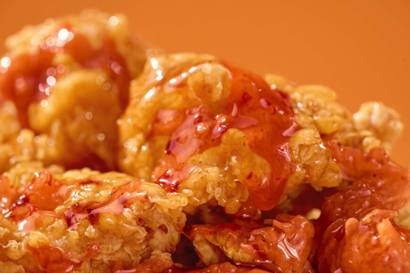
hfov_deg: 22.6
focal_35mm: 90
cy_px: 136
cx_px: 205
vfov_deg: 15.2
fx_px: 1025
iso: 500
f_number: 6.3
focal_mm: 90
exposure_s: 1/20
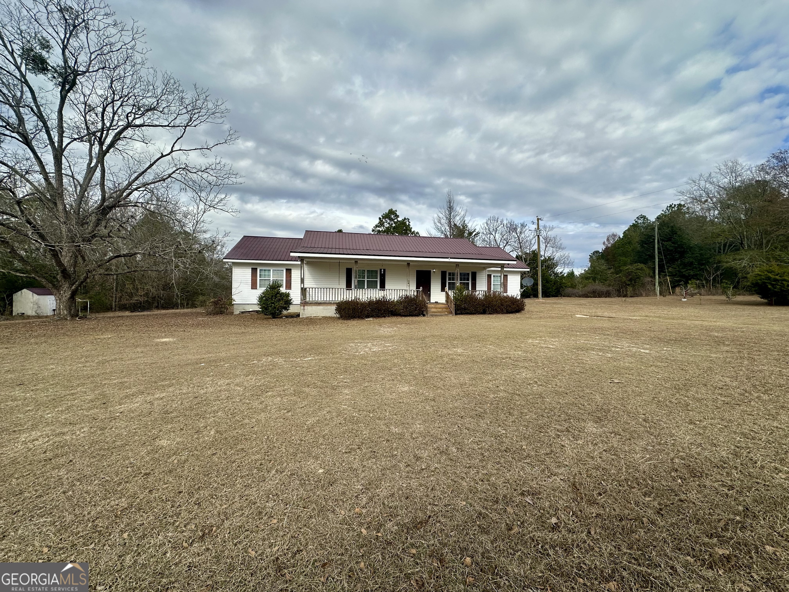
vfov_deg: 85.7
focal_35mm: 14
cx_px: 394
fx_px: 319
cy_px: 296
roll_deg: -1.8
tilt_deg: +0.1
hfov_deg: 102.1
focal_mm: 2.22
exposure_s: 1/1742
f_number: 2.2
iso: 40
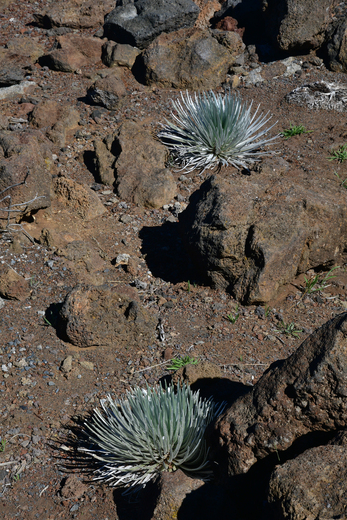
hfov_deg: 16.3
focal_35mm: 84
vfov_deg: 24.2
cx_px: 174
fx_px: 1214
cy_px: 260
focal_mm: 56
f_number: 16
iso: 200
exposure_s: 1/250
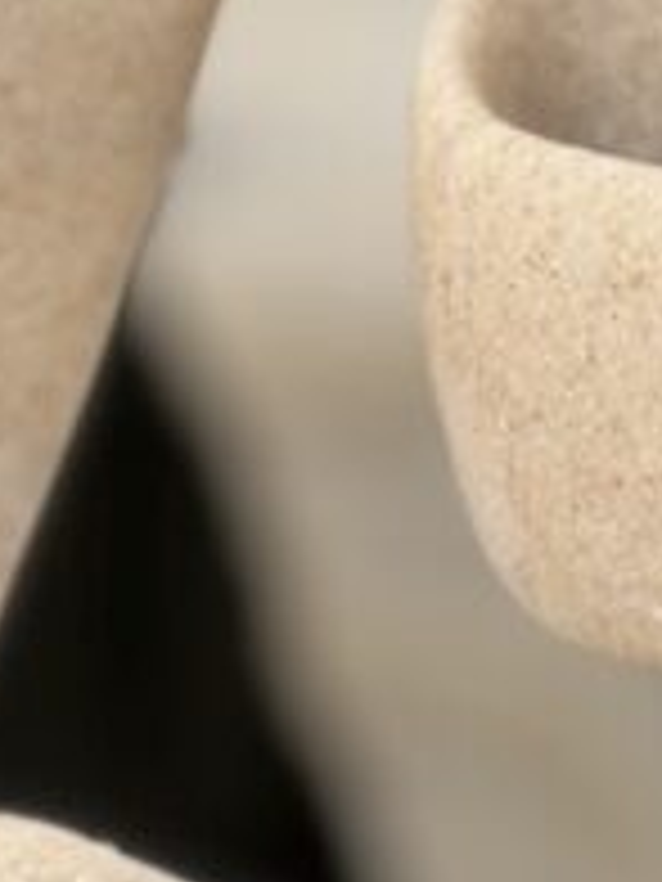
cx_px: 689
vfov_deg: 7.9
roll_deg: -0.5
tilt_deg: -6.2
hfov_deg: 5.9
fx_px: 6400
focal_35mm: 251
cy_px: 572
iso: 64
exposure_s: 1/60
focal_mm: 6.76
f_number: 1.78
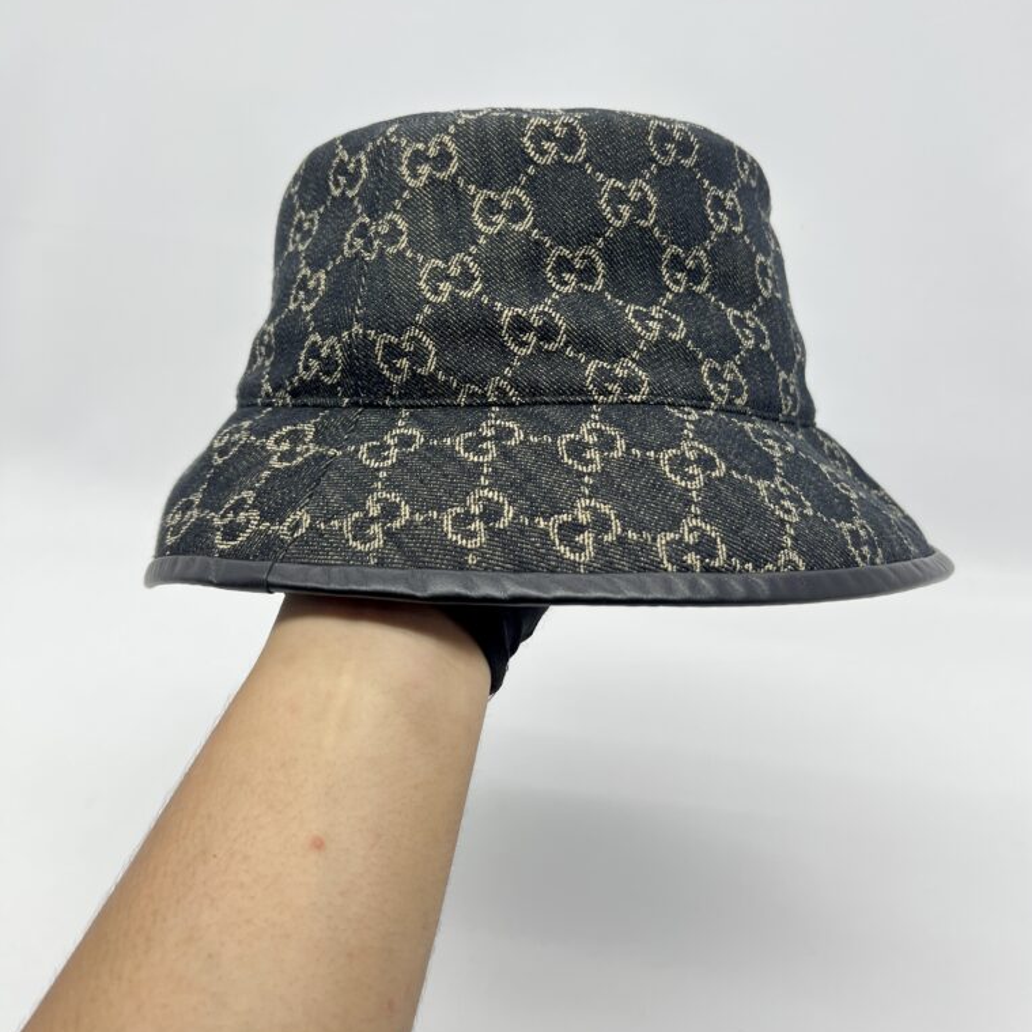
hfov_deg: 52.5
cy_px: 439
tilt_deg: -26.0
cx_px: 521
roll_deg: +1.8
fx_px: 1046
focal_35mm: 31
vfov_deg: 52.3
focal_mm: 5.7
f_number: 1.5
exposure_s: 1/100
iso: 32
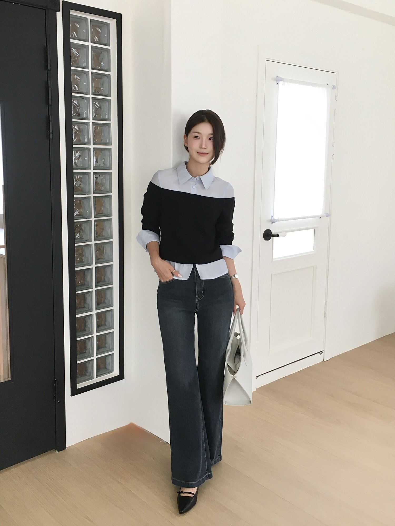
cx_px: 198
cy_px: 263
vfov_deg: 61.7
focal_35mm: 29
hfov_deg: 48.2
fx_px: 441
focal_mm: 4.15
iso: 50
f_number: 2.2
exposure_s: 1/30
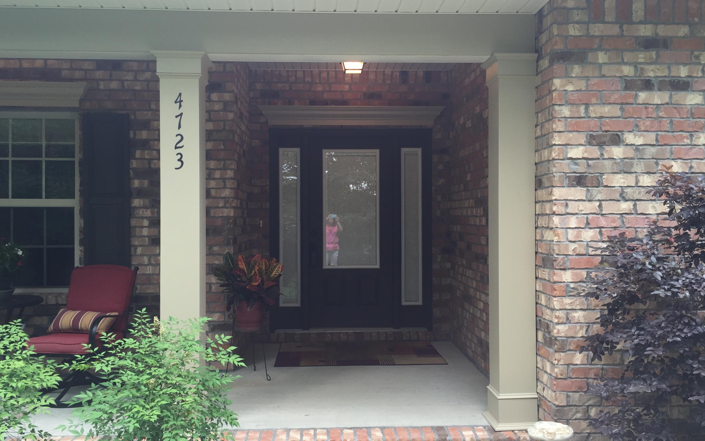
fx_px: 634
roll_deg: -0.9
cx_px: 351
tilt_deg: +0.9
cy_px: 213
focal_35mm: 33
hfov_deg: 58.1
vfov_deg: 38.3
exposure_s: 1/120
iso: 50
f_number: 2.2
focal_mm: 4.15
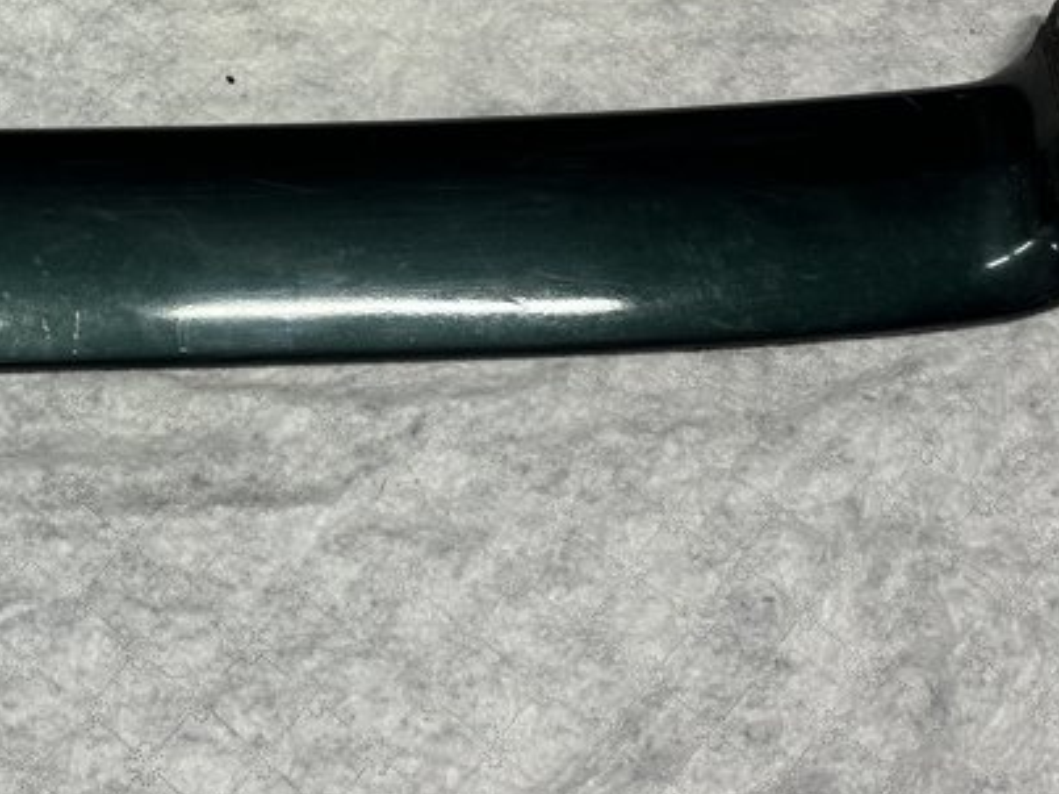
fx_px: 1866
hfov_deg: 29.9
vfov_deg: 23.6
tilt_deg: -59.2
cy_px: 137
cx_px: 39
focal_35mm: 61
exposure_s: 1/50
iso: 200
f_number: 1.78
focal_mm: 6.76
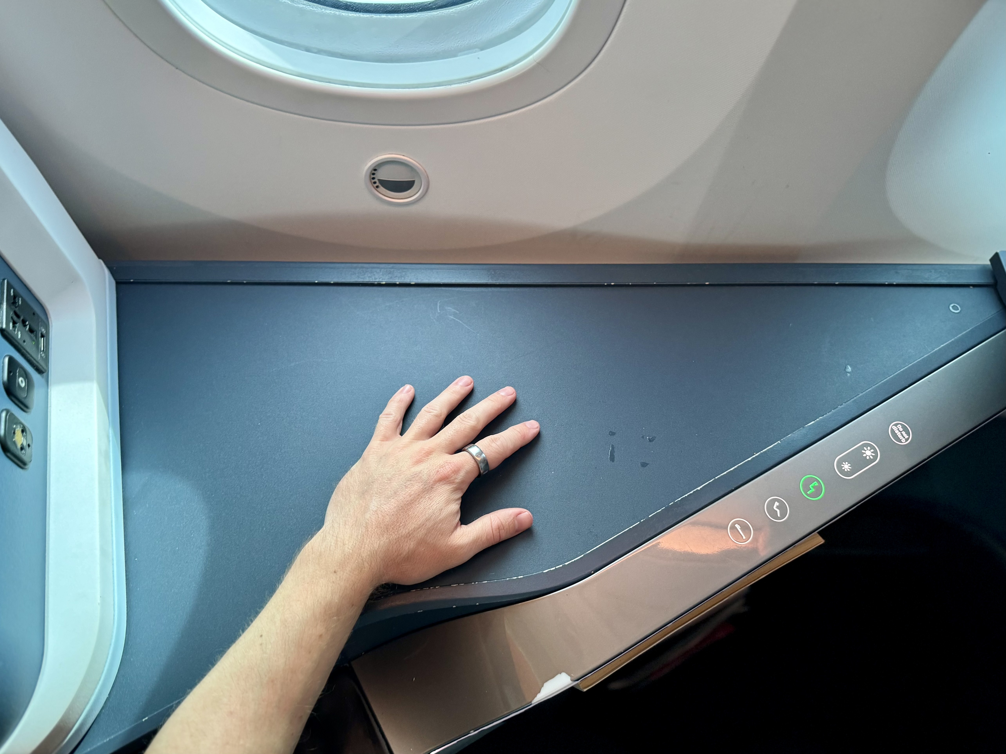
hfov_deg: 71.6
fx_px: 697
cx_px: 503
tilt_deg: -63.5
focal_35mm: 24
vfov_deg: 56.8
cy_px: 377
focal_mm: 6.76
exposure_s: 1/55
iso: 320
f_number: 1.78
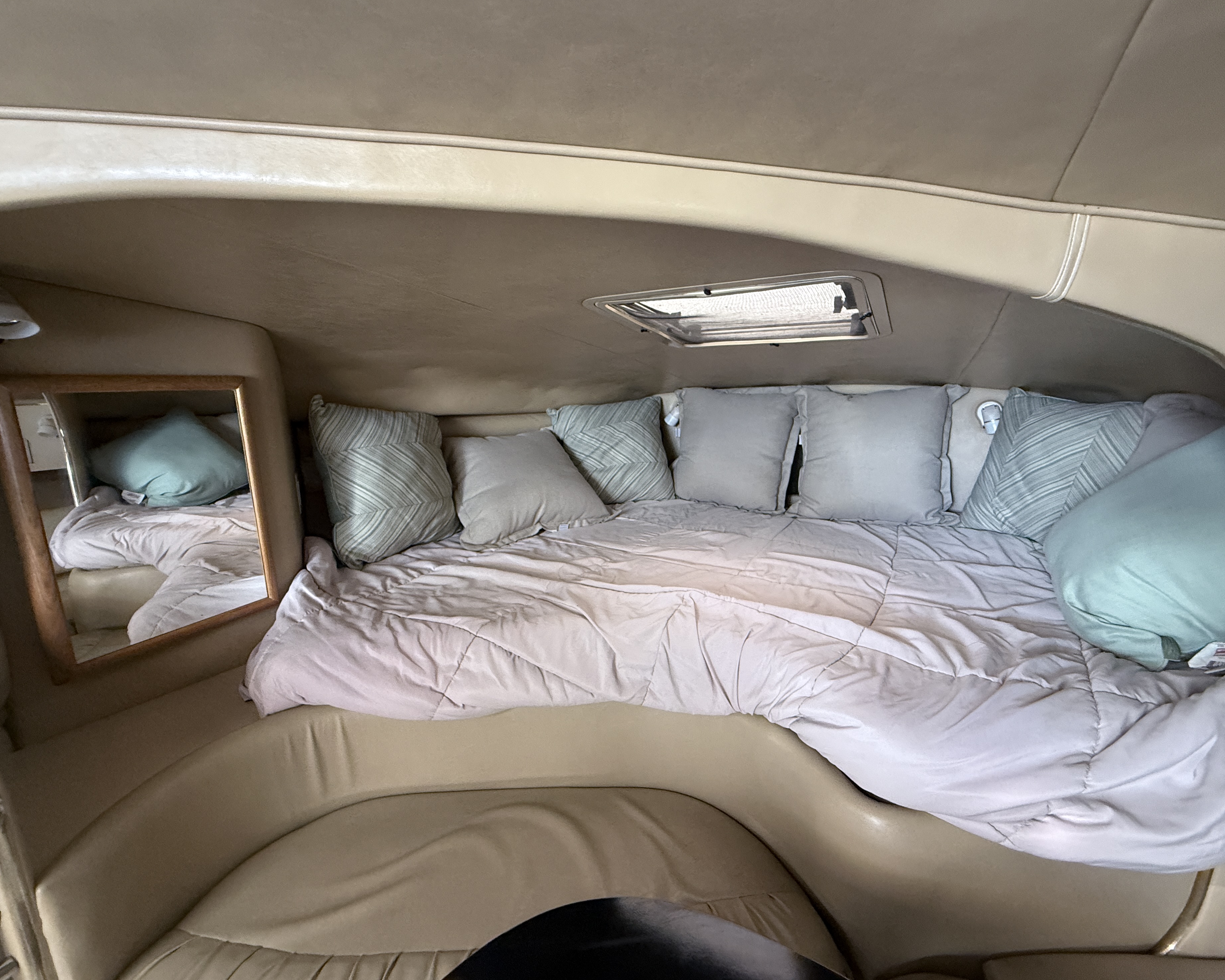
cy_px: 489
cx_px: 618
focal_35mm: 15
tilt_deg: -8.7
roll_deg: +1.4
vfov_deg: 84.0
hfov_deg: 96.8
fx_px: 544
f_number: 2.2
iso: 320
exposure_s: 1/70
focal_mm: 2.22
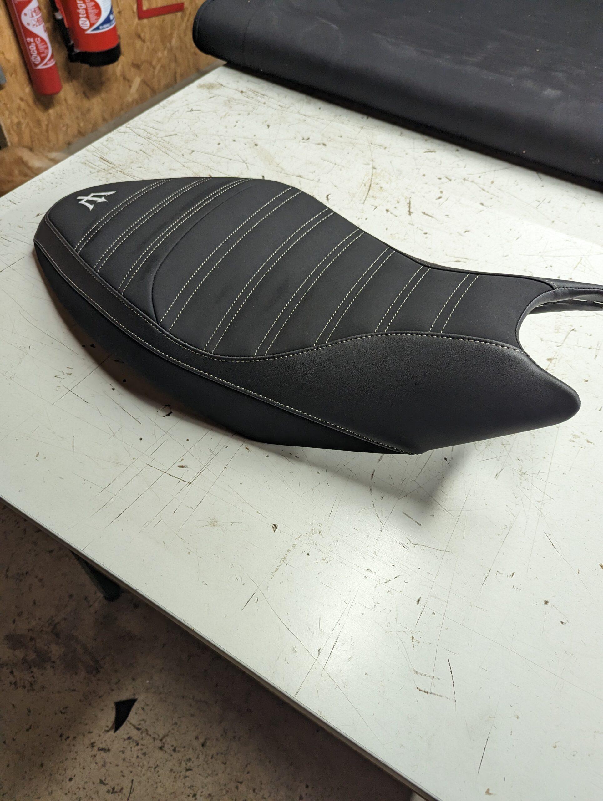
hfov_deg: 56.9
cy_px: 400
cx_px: 302
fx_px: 556
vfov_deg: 71.5
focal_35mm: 24
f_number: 1.85
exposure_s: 1/100
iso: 286
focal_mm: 6.81
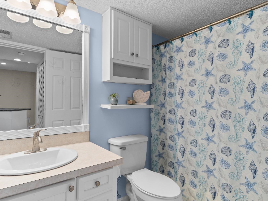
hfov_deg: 81.4
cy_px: 100
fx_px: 155
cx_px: 119
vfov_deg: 66.0
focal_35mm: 20
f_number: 4.8
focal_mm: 12
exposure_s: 1/20
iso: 100
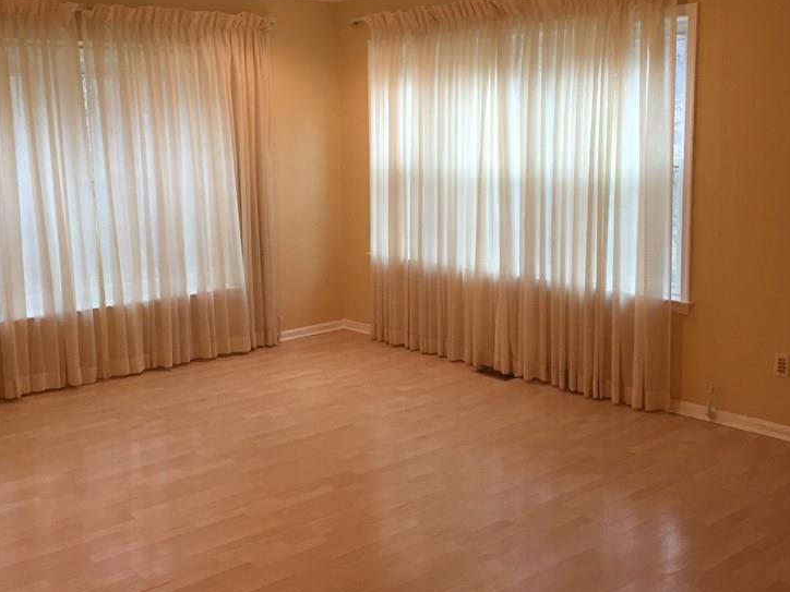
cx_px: 364
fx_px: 936
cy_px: 256
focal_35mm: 41
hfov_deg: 45.7
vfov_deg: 35.1
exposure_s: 1/30
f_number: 2.2
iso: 80
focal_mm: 4.15
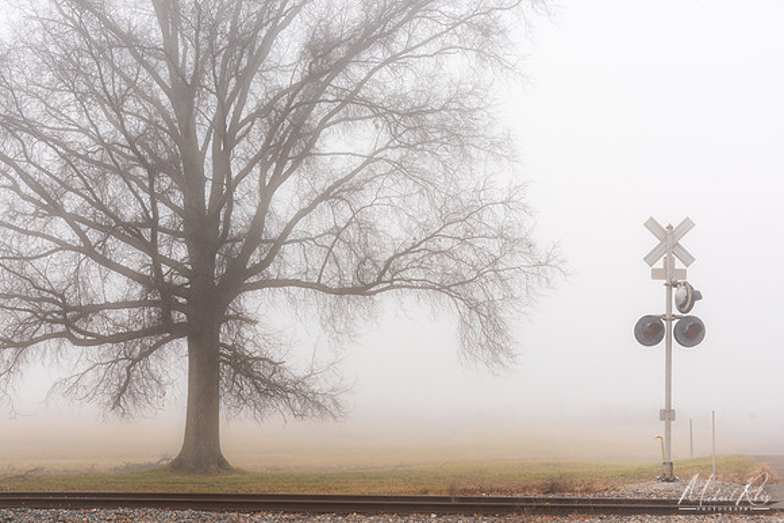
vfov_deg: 21.9
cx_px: 392
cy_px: 262
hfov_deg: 32.4
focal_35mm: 62
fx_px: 1350
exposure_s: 1/90
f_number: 11
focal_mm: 62
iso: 100
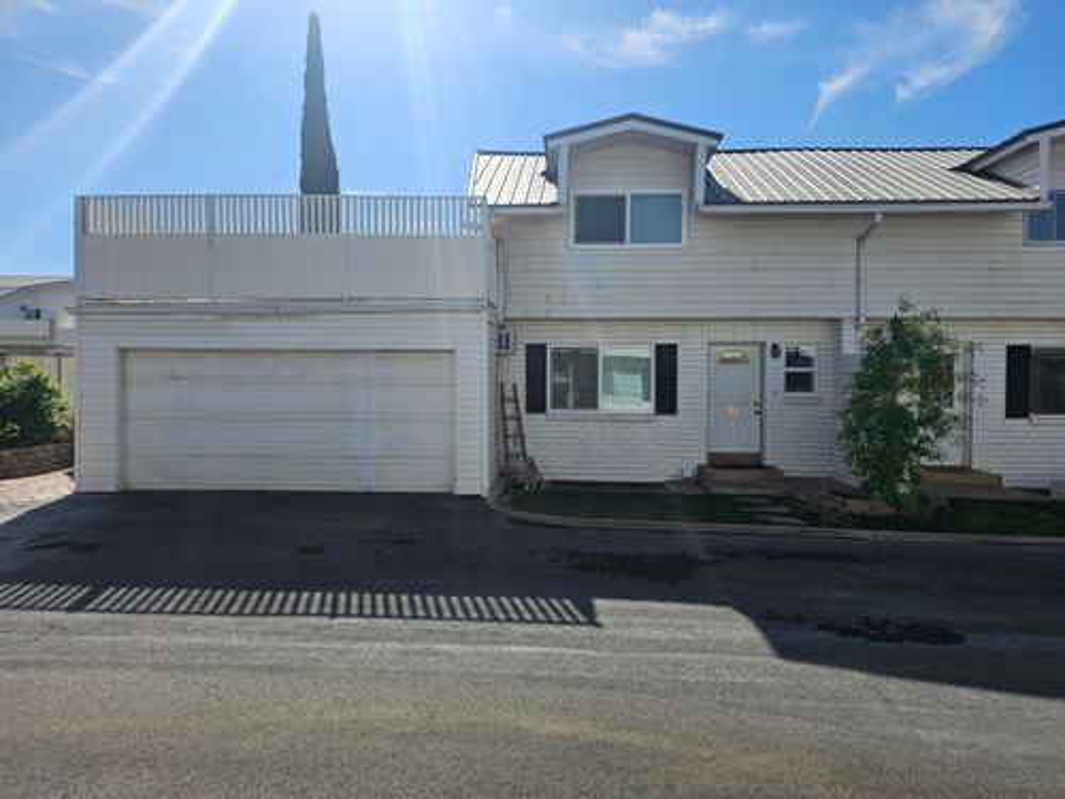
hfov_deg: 73.9
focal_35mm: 23
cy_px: 400
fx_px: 708
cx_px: 532
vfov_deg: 58.9
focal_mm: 6.3
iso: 10
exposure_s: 1/992
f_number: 1.7
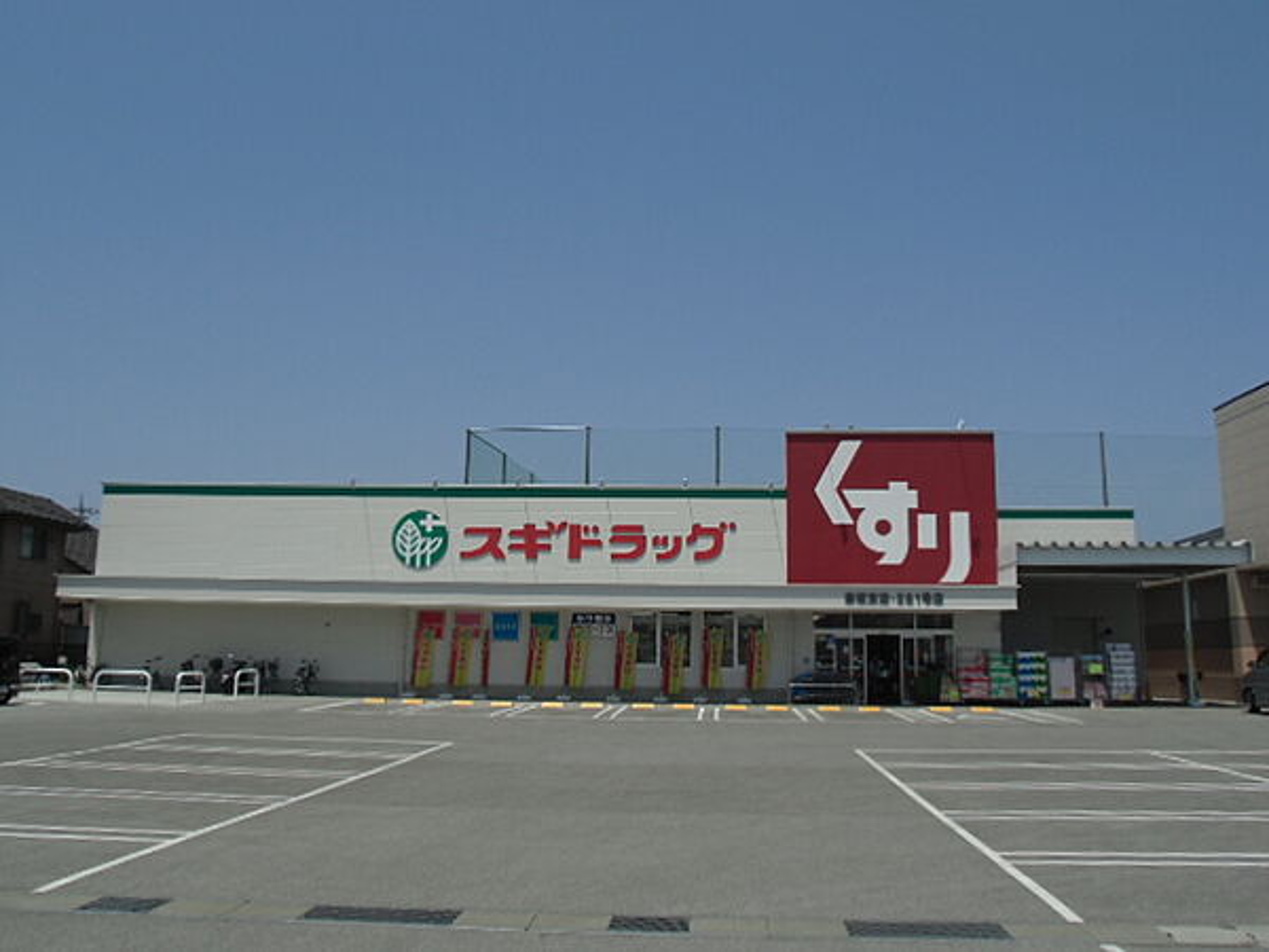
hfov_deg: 60.0
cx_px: 634
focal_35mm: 30
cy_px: 476
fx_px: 1100
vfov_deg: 46.8
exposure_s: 1/1250
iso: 64
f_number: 3.5
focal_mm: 5.36
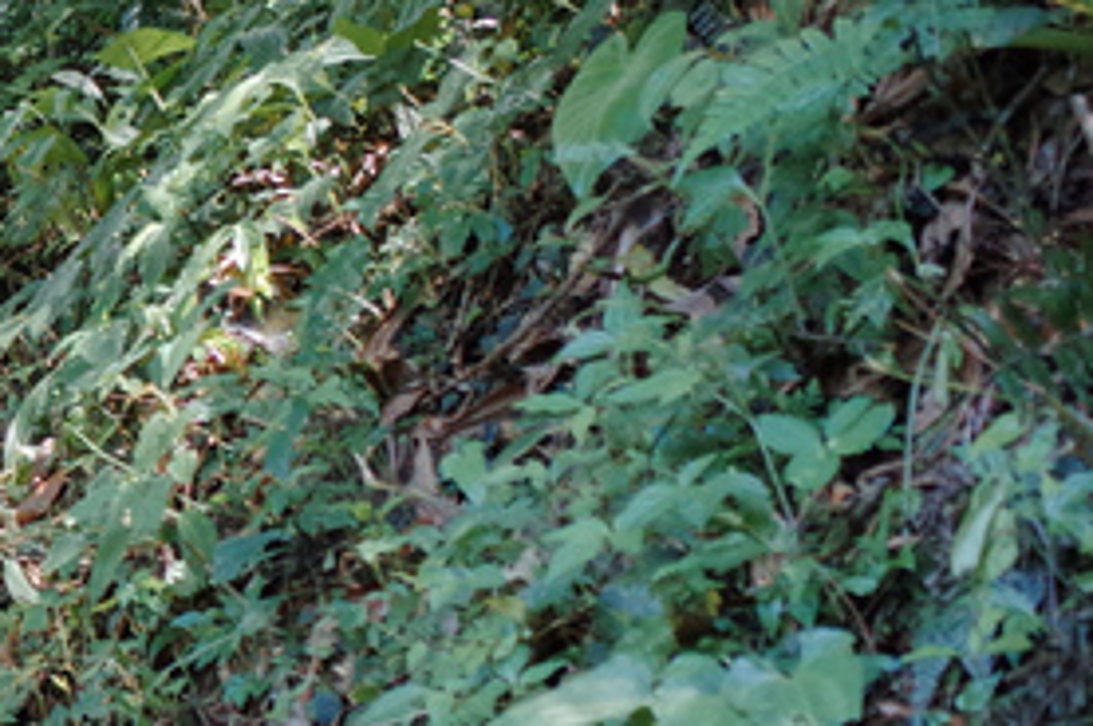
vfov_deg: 13.5
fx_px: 3063
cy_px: 333
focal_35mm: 101
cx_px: -765
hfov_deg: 17.2
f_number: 2.8
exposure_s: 1/90
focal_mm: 18.3
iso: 800
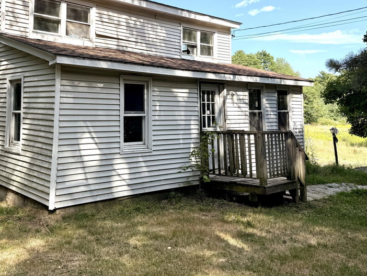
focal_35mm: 35
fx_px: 371
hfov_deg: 50.9
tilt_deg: +5.1
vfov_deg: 39.9
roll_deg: -0.6
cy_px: 78
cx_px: 103
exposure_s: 1/2801
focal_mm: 6.76
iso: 80
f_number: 1.78
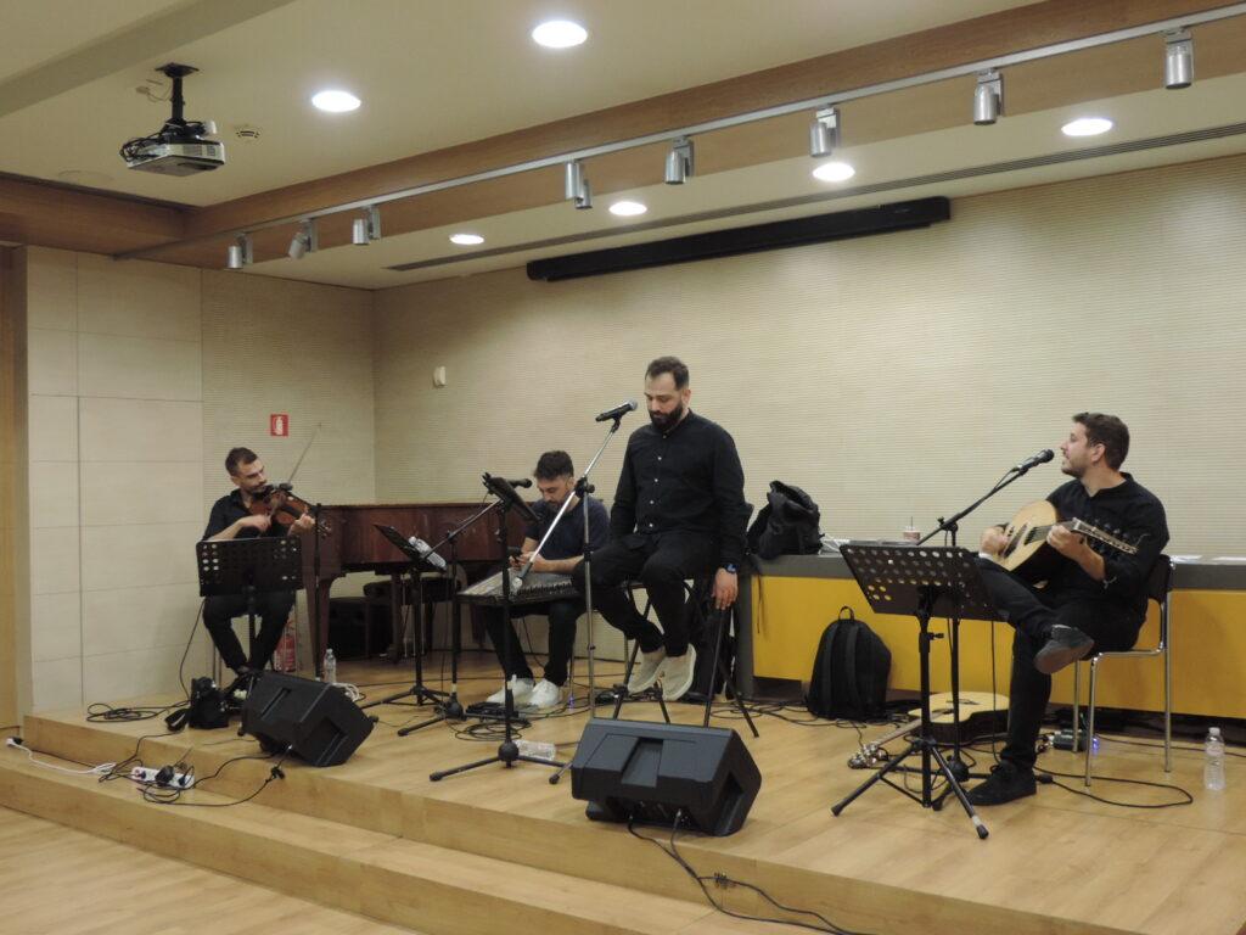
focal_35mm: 35
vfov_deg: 40.7
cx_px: 623
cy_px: 468
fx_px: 1260
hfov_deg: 52.6
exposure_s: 1/25
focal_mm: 6.2
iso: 400
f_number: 3.3
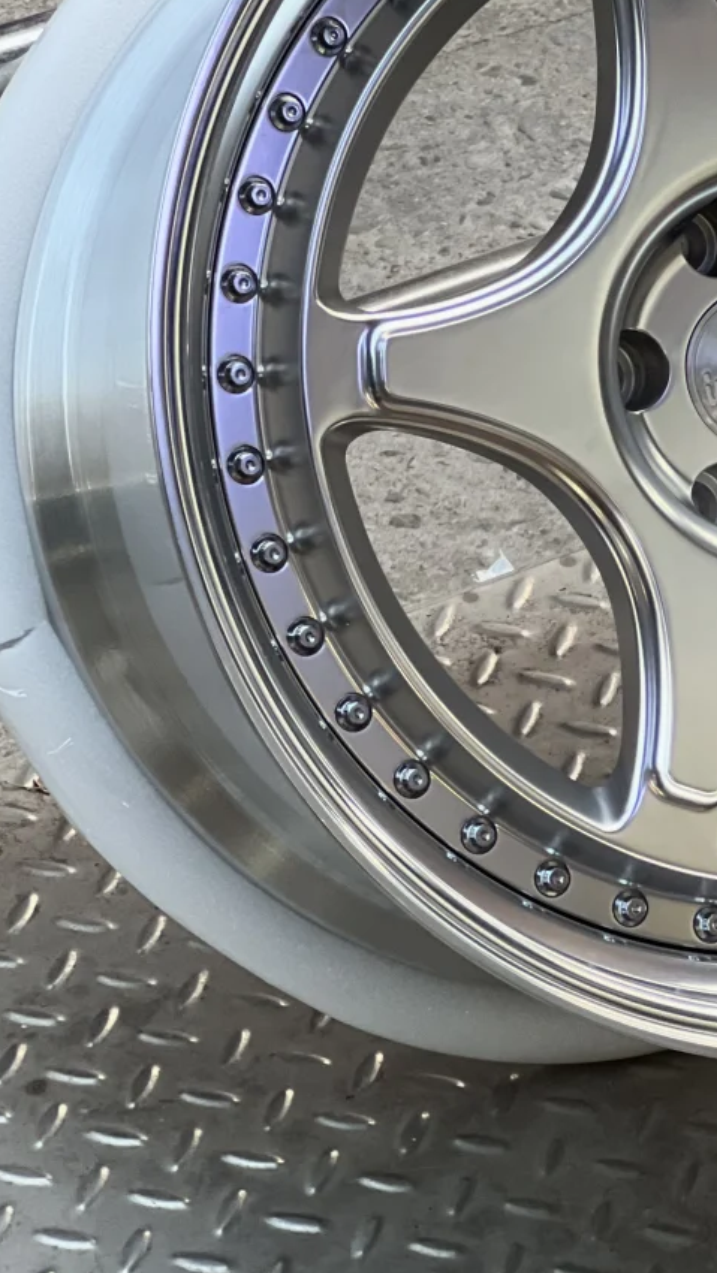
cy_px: 344
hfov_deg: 8.5
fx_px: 4797
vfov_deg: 15.1
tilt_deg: -35.2
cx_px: 686
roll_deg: -0.3
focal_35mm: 142
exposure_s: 1/33
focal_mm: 9
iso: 200
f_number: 2.8
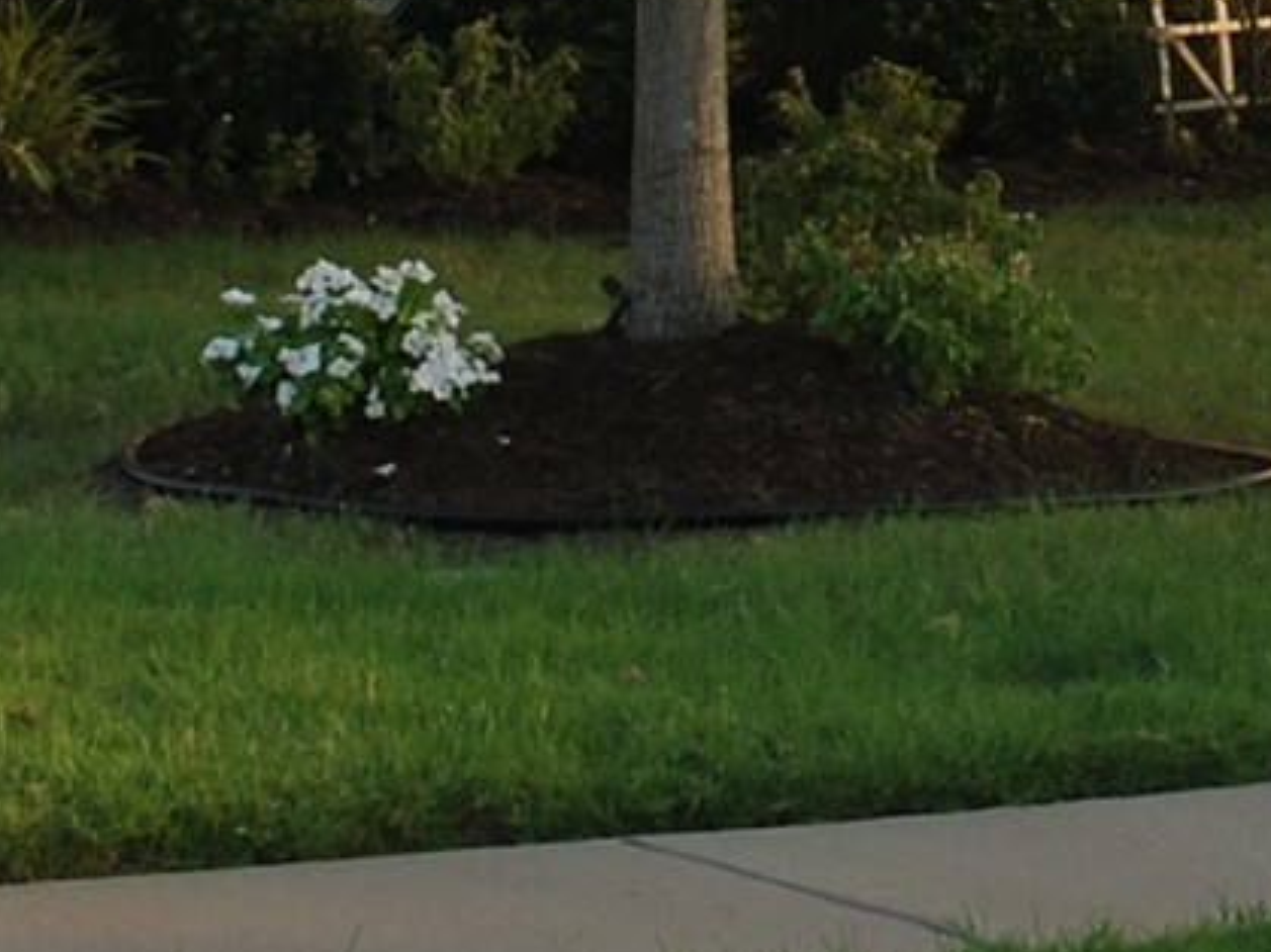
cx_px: 1122
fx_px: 8773
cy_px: -512
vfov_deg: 6.1
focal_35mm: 239
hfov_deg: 8.3
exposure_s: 1/125
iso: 125
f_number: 5.6
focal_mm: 32
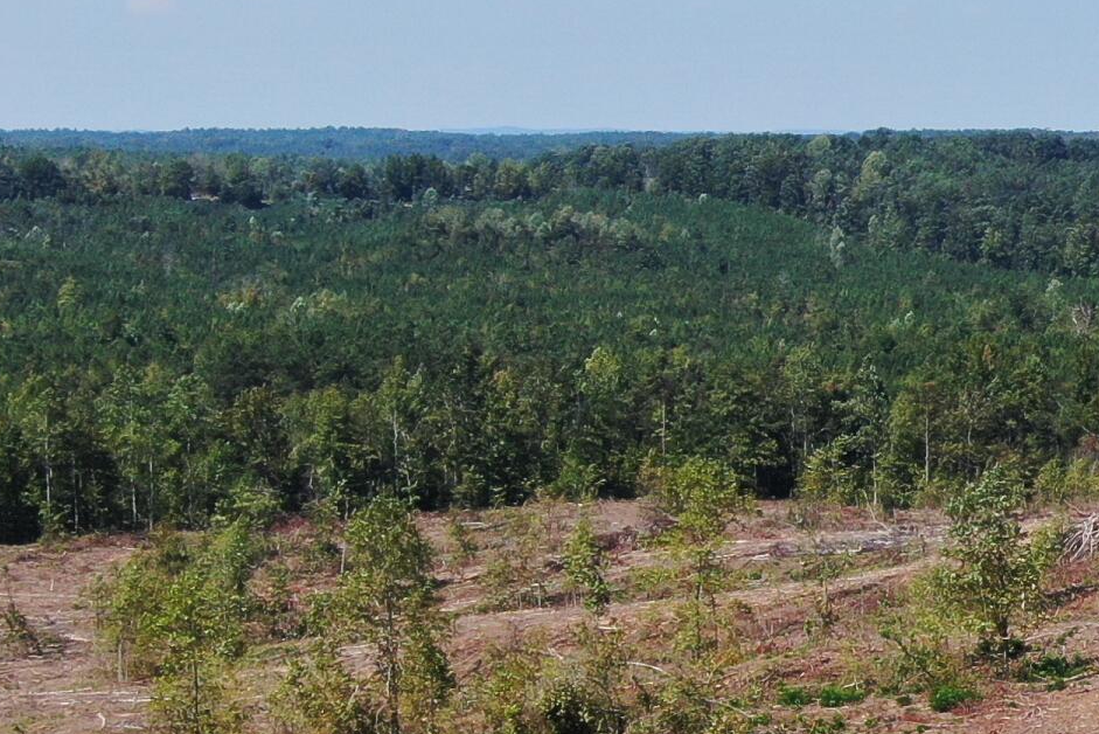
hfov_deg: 16.4
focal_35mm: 116
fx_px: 3542
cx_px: 1546
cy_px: 482
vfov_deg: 11.8
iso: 100
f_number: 3.3
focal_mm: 5.94
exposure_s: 1/800
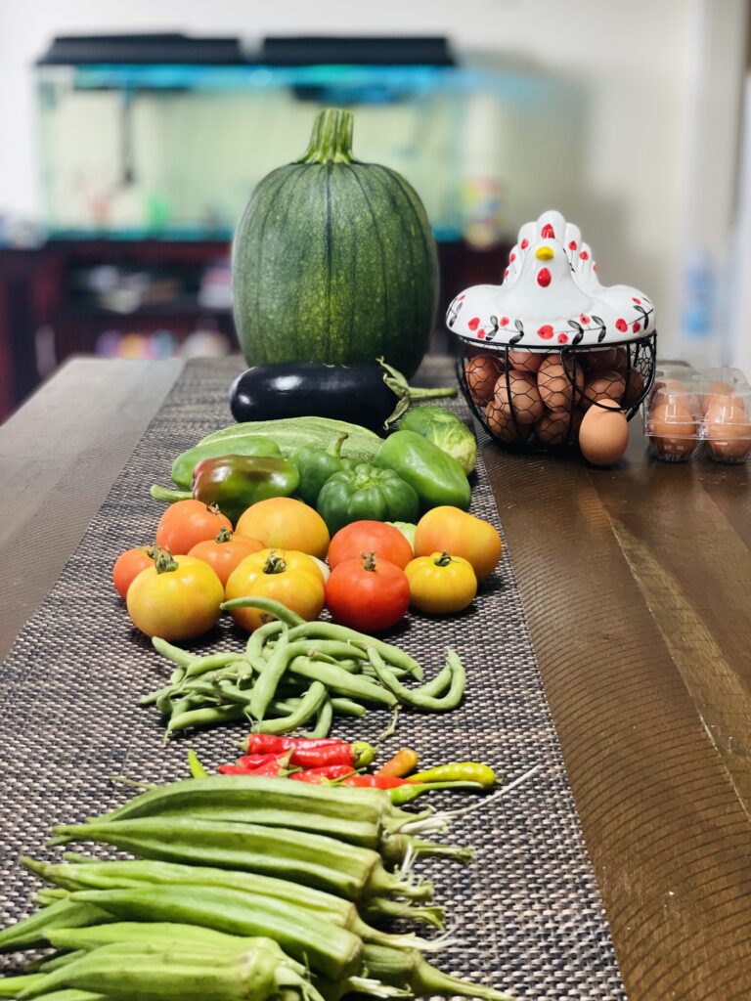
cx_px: 376
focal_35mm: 52
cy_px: 500
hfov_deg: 28.0
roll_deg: +0.4
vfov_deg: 36.8
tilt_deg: -16.0
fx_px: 1504
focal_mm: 6
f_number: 2
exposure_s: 1/40
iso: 250
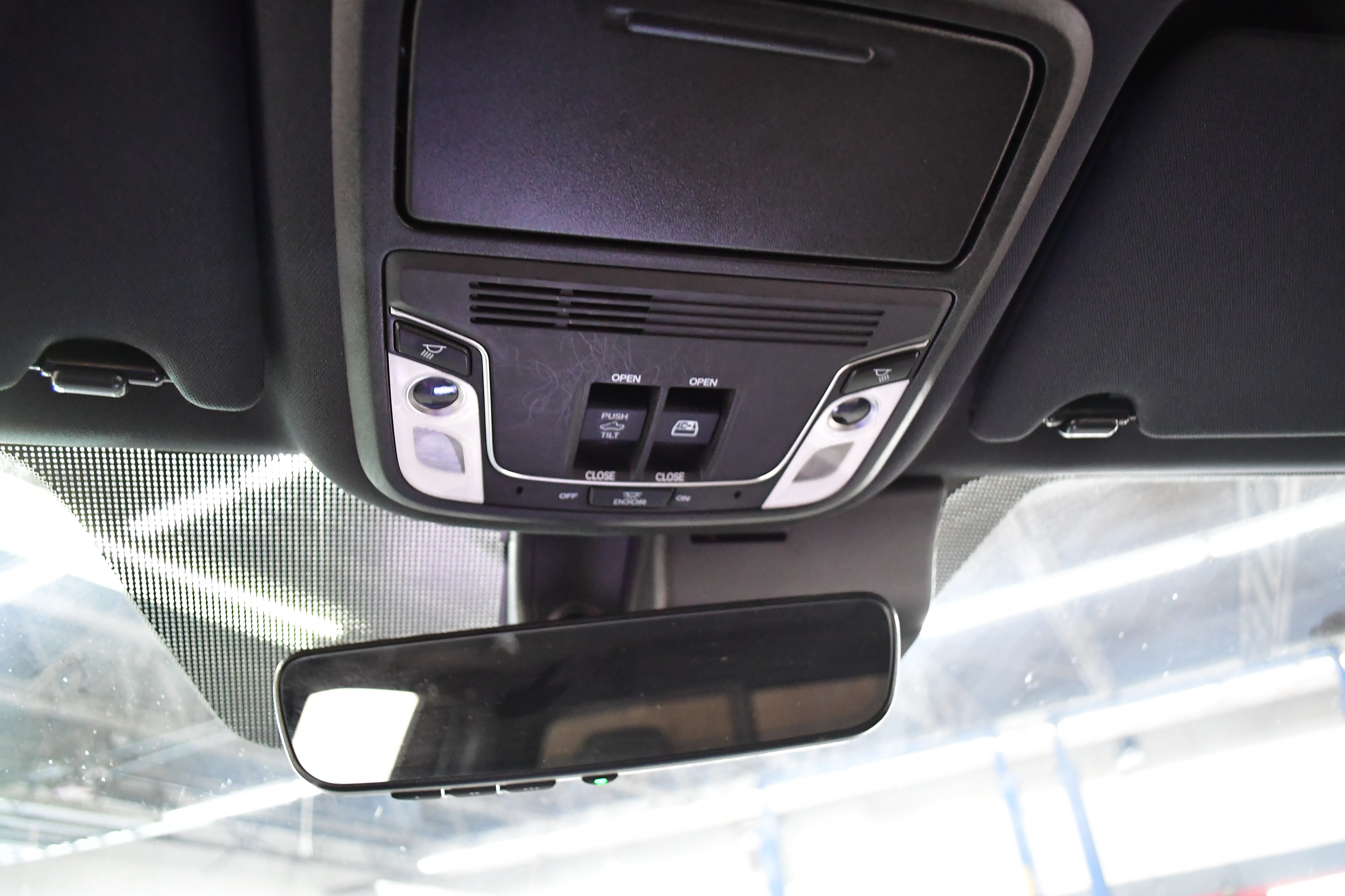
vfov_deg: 47.9
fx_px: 1009
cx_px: 672
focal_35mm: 27
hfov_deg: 67.4
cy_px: 448
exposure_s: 1/40
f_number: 3.5
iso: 4000
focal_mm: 18
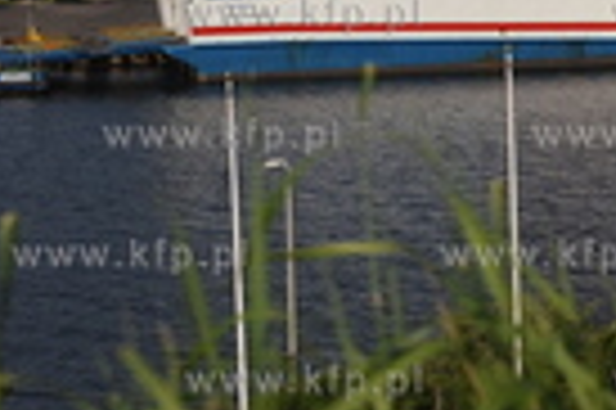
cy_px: 72
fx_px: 2752
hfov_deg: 12.2
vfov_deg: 8.5
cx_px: 890
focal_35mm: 161
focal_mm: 55
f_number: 8
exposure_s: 1/640
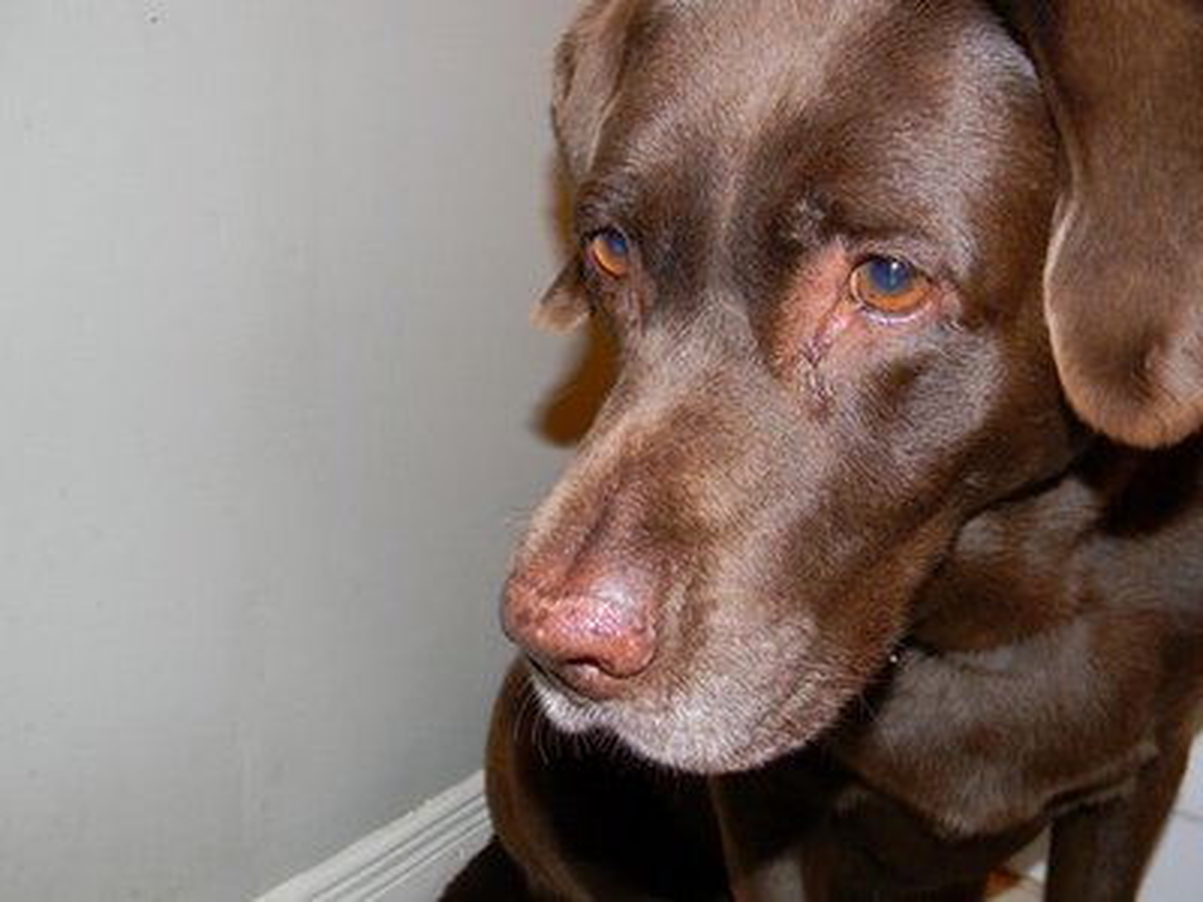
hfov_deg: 51.4
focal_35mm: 36
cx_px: 602
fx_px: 1251
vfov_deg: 39.7
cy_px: 451
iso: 200
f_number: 3.7
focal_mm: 6.4
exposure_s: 1/30
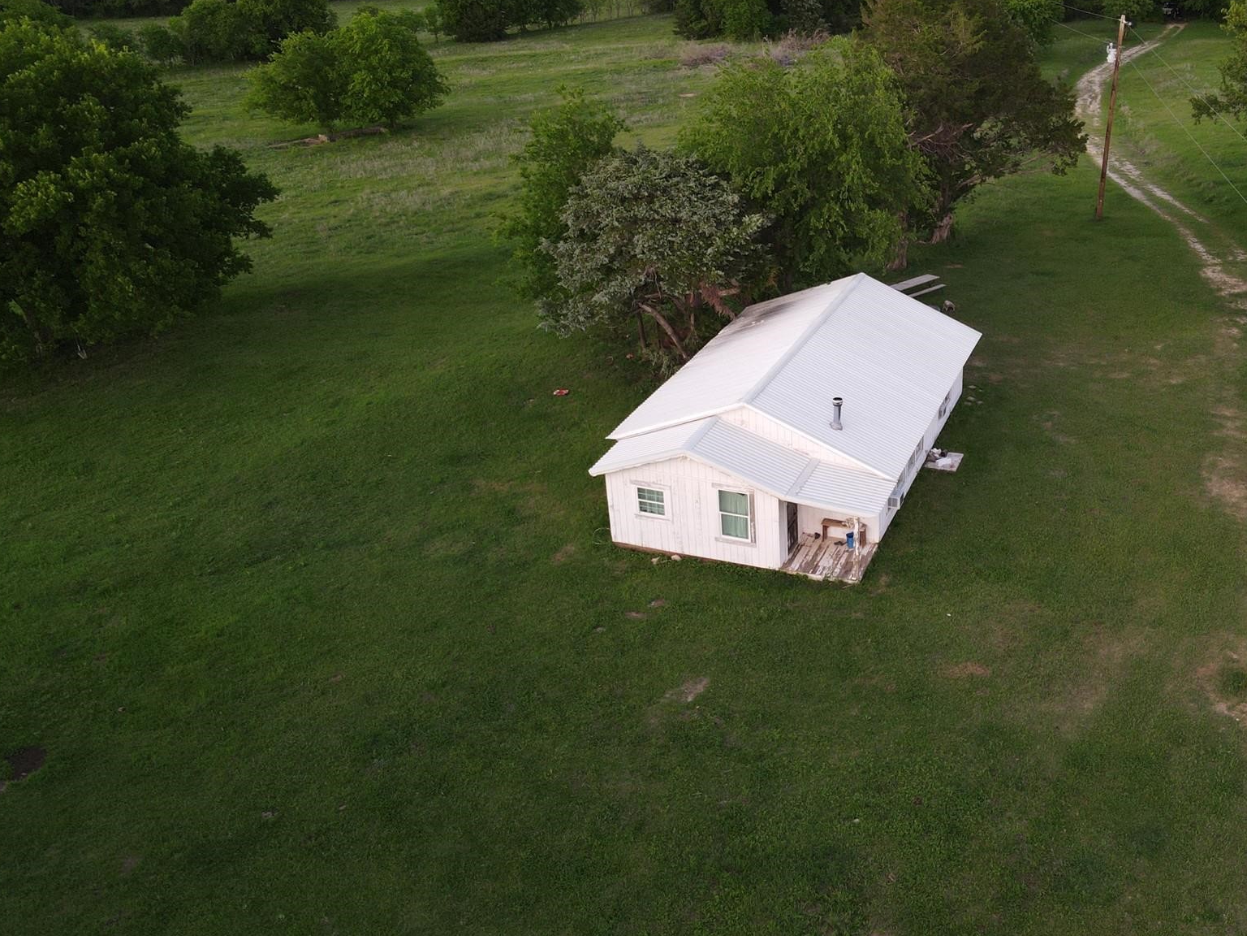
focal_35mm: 32
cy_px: 444
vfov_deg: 44.1
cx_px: 807
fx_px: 1153
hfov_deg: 55.9
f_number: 2.8
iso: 300
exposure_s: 1/15
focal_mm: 4.5
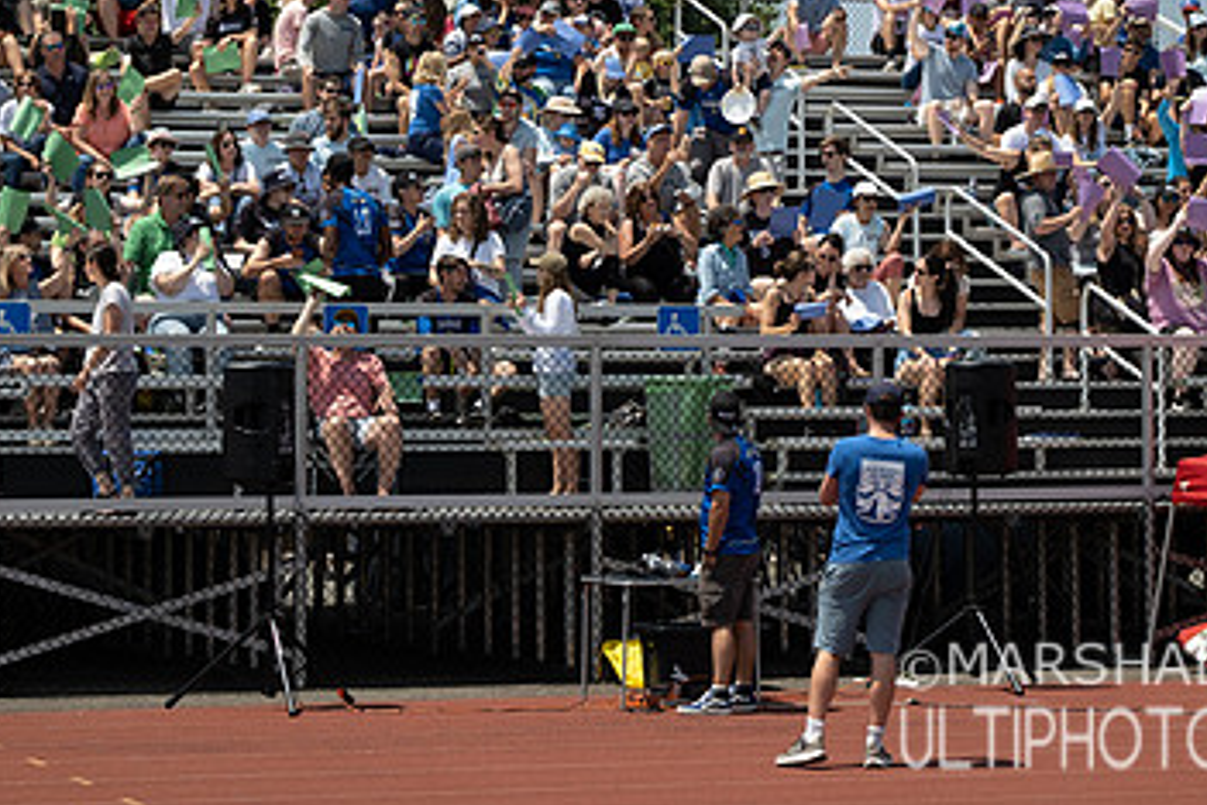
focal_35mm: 124
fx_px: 4157
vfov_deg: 11.0
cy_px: 153
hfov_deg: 16.5
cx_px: 681
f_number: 2.8
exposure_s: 1/1600
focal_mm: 50
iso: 100
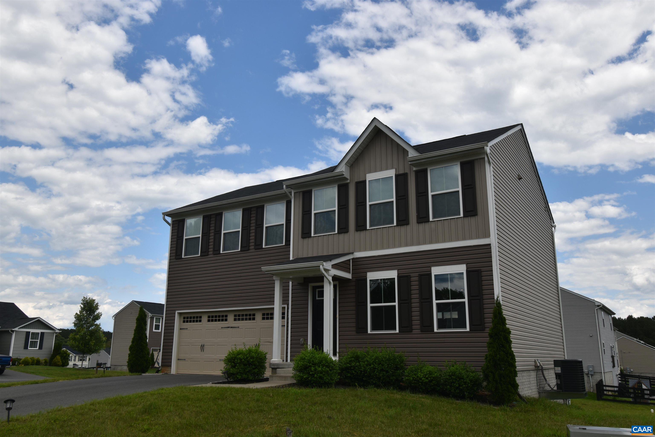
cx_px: 328
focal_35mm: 30
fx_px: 546
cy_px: 218
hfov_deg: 61.9
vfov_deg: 43.6
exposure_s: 1/200
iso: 100
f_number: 11
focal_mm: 20
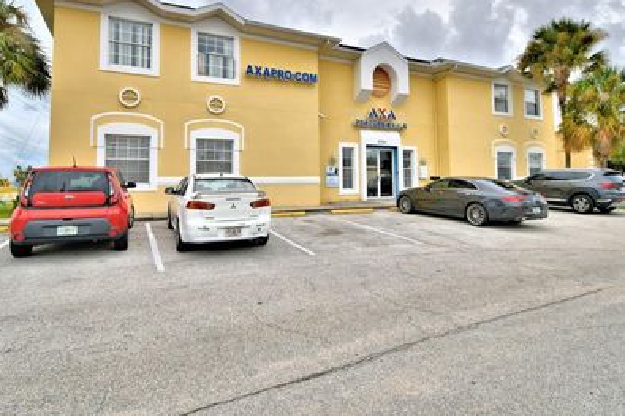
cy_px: 161
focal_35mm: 19
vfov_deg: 63.7
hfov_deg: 86.9
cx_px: 309
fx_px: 330
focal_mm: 10
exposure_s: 1/1250
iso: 100
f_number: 4.5
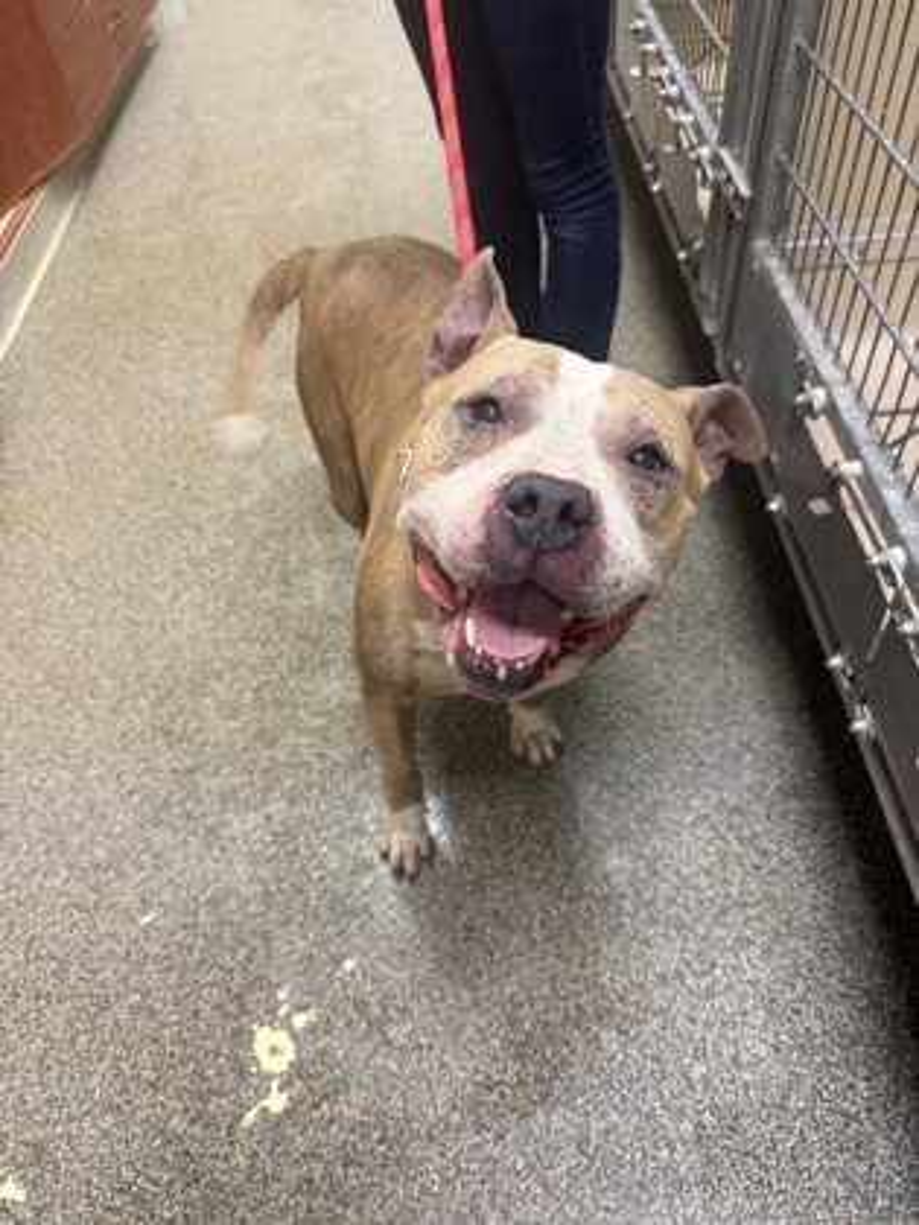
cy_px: 612
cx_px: 460
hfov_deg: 56.8
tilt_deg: -50.6
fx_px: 850
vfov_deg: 71.6
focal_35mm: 24
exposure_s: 1/60
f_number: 1.78
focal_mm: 6.76
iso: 200
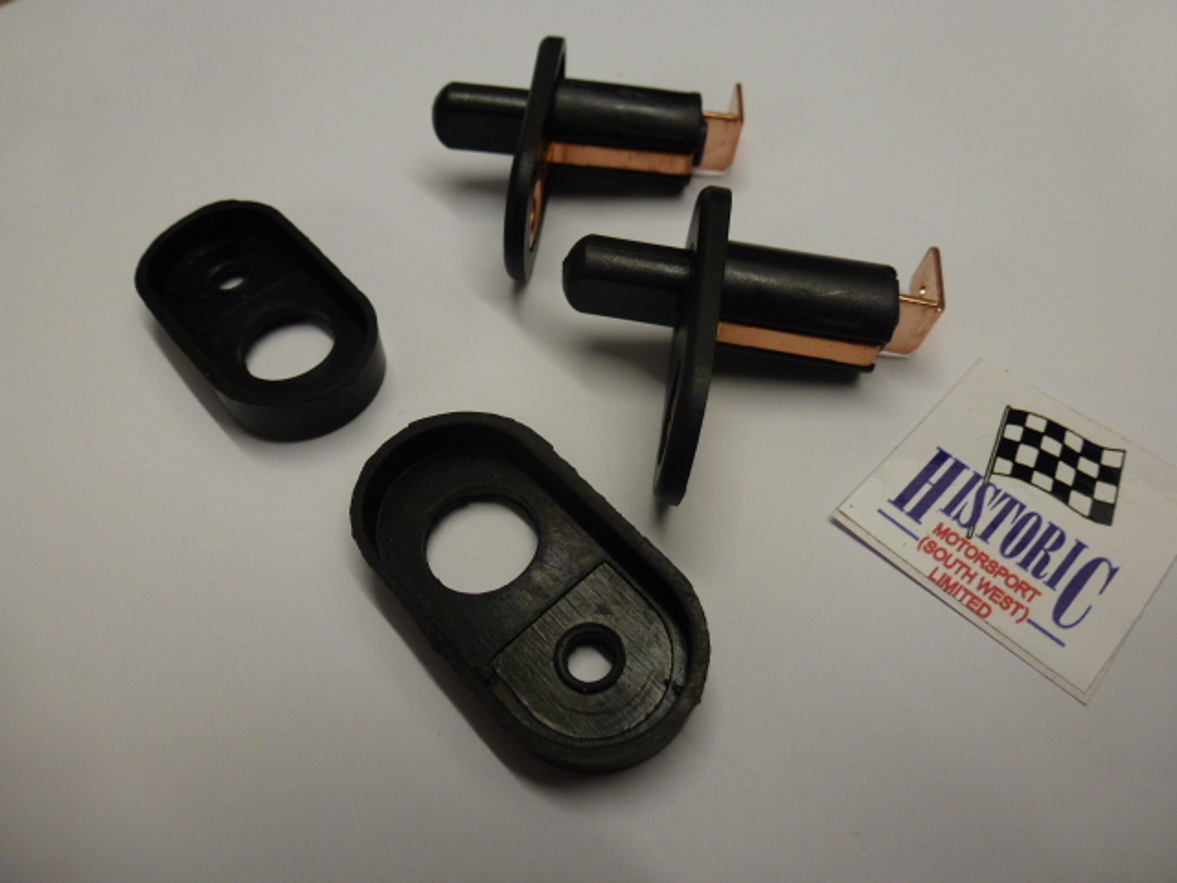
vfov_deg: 56.8
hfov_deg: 71.6
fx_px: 816
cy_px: 442
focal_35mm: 24
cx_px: 588
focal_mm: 4.3
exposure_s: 1/60
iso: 100
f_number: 3.3
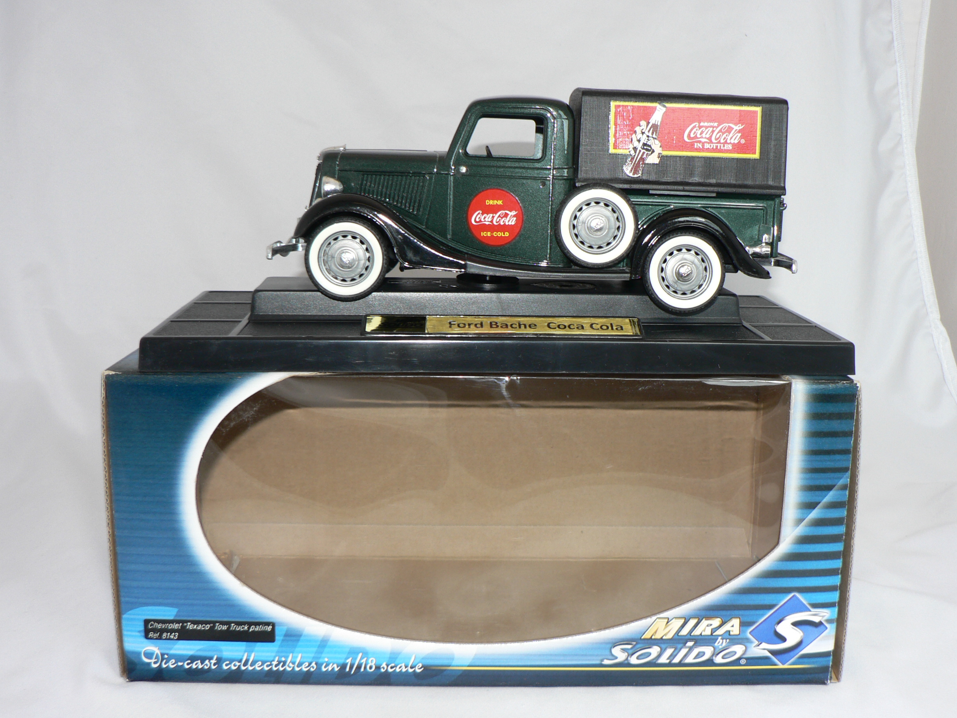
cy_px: 384
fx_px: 1078
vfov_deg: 36.8
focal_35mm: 39
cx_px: 511
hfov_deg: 47.8
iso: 80
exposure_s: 1/60
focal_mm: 6
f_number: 2.8
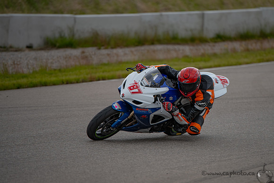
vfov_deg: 5.5
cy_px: 92
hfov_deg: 8.3
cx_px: 174
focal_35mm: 248
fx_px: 1886
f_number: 2.8
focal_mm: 195
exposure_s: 1/1600
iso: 100
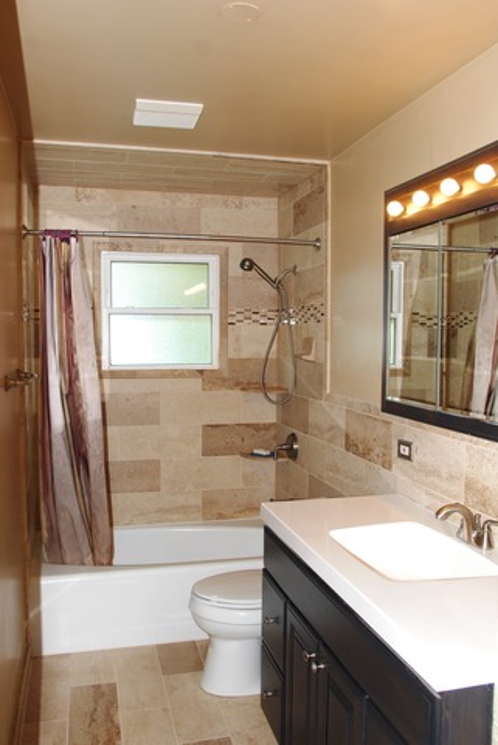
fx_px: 621
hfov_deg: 43.7
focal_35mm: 30
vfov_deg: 61.9
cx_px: 249
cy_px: 372
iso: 200
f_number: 7.1
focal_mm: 20
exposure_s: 1/60
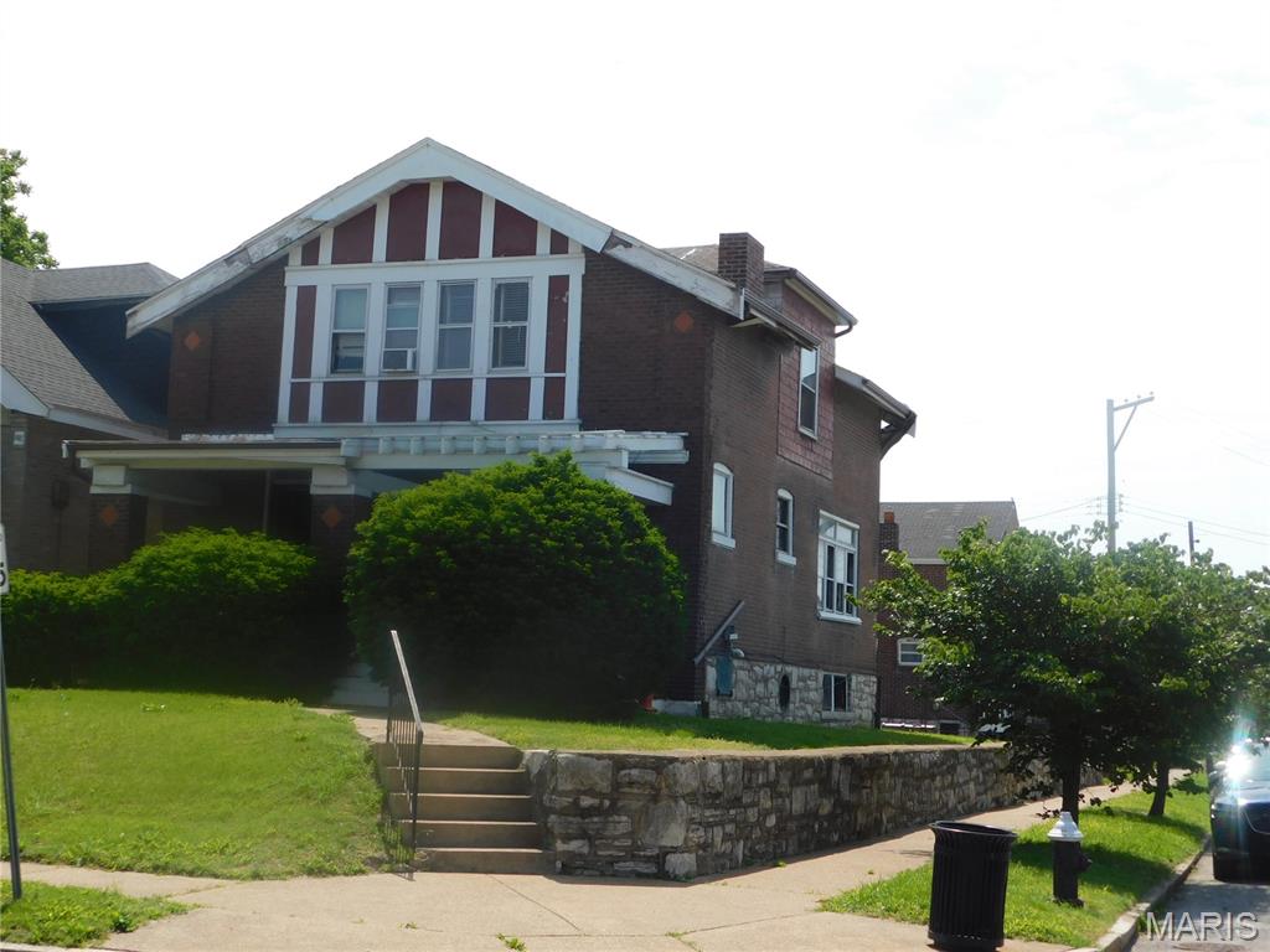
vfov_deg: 28.6
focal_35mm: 51
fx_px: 1871
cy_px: 476
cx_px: 635
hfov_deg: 37.5
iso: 125
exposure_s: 1/1000
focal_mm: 9
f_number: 3.8
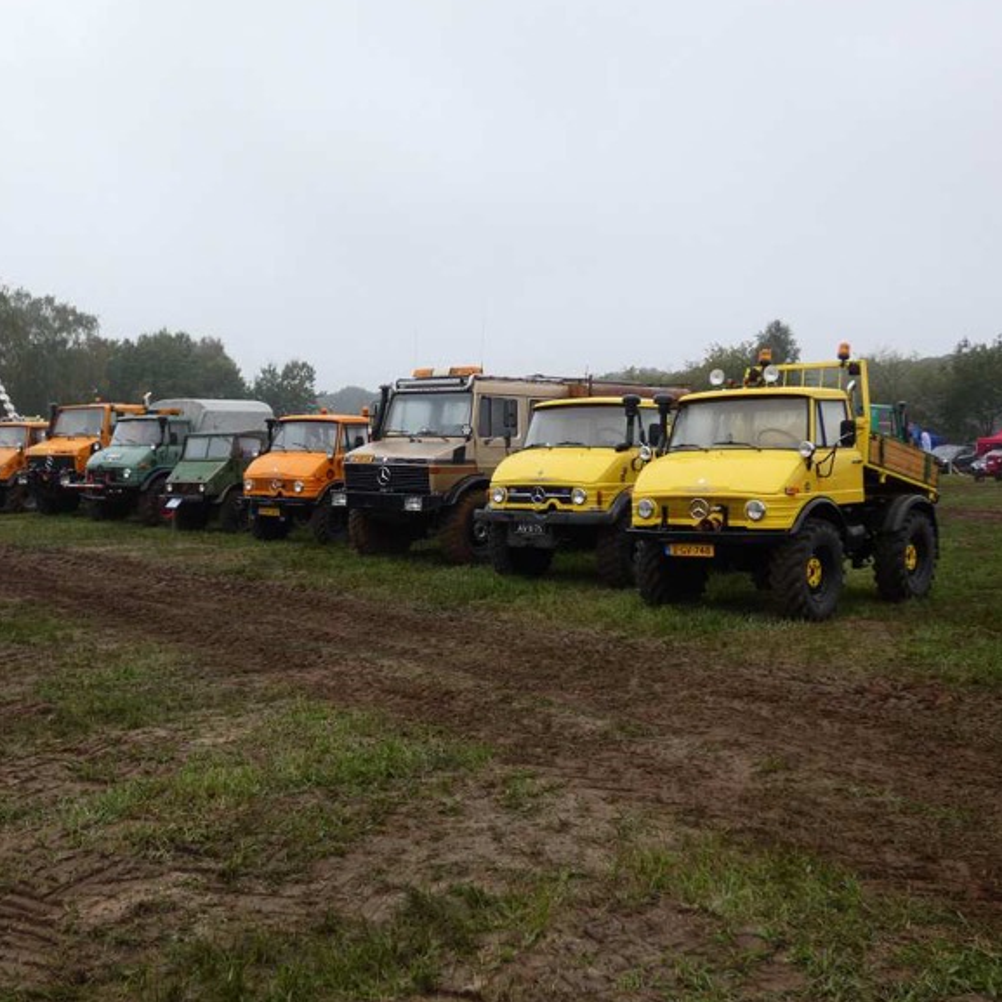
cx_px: 354
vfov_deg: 43.9
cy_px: 485
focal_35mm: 38
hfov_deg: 43.4
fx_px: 1244
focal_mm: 5.5
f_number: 3.3
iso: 80
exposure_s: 1/160
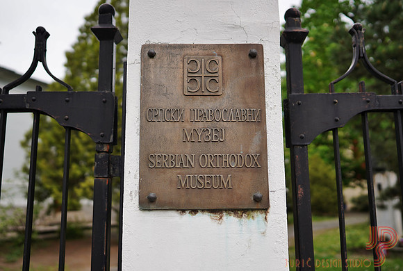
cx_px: 202
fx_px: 269
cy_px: 136
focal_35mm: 24
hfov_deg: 73.6
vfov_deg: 53.4
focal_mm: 24
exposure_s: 1/3200
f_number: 1.4
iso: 100
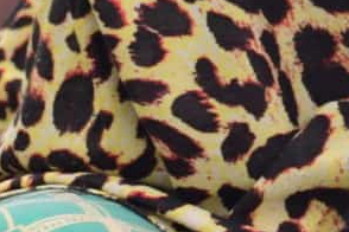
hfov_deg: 5.9
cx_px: 795
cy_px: -32
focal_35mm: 340
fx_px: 3296
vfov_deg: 4.0
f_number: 5
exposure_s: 1/250
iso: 400
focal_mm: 35
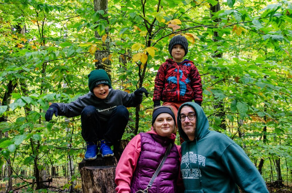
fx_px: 425
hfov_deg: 37.9
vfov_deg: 25.6
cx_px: 146
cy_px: 96
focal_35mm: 52
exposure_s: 1/60
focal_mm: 35
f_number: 4.2
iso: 800
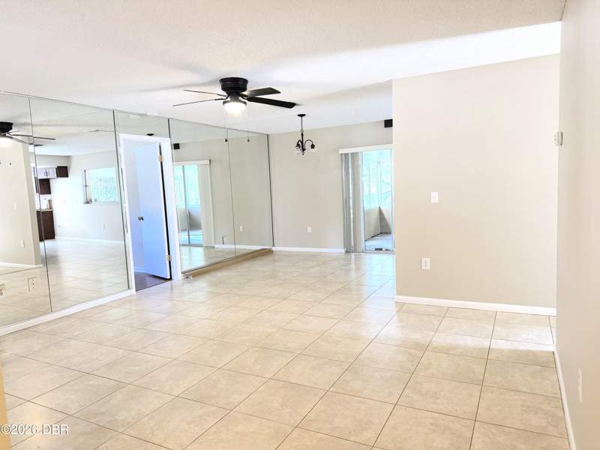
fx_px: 416
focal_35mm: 24
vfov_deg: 56.8
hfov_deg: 71.6
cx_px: 300
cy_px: 225
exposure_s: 1/60
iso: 160
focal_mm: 6.76
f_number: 1.78
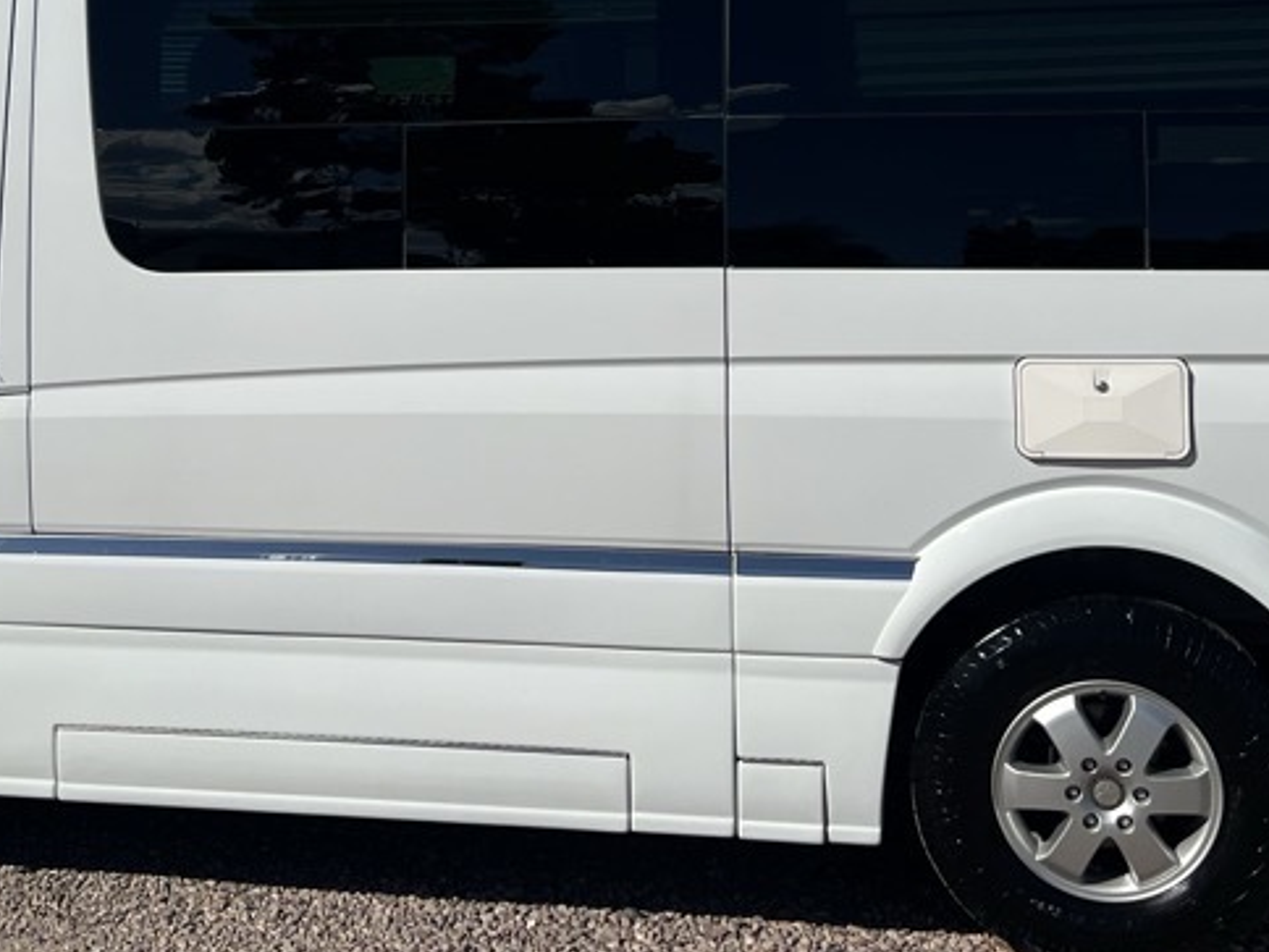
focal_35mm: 55
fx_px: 2016
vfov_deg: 26.0
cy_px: 165
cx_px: 506
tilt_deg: -1.8
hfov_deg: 34.8
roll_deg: -0.2
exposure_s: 1/11364
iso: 50
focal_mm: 5.7
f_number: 1.5
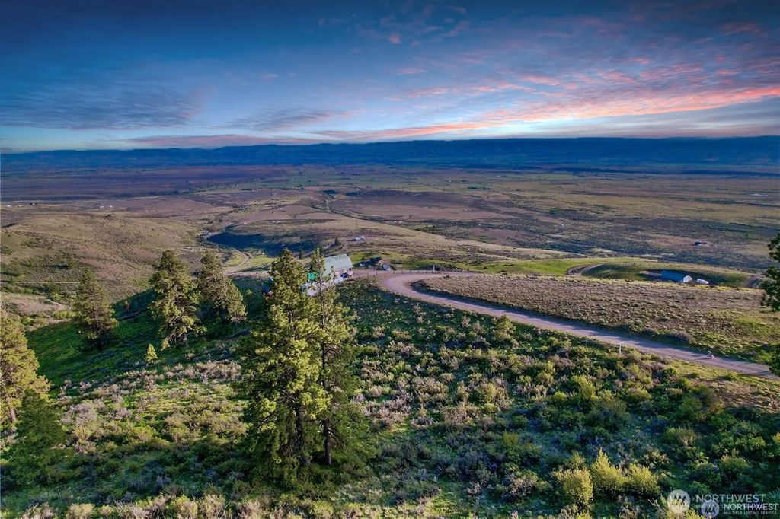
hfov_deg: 78.6
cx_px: 390
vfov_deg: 57.2
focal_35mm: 22
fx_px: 476
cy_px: 260
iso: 100
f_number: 2.8
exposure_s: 1/80
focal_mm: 8.38
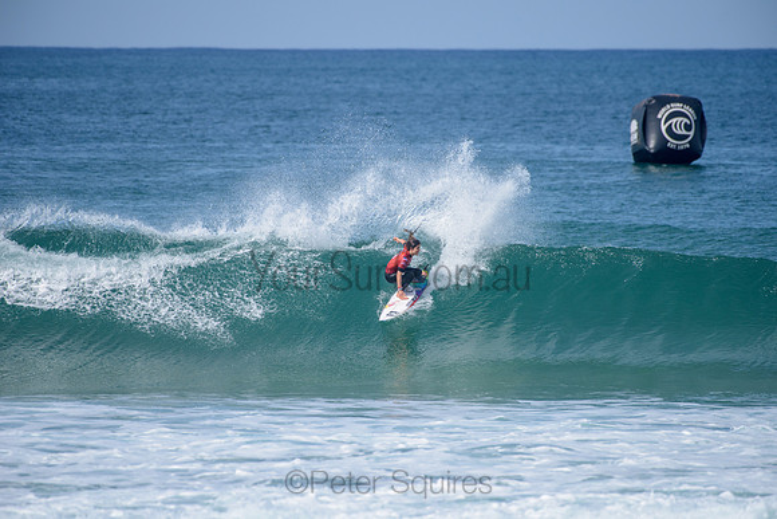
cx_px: 388
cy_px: 260
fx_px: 10794
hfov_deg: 4.1
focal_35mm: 500
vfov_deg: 2.8
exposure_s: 1/2500
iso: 250
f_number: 6.3
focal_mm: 500
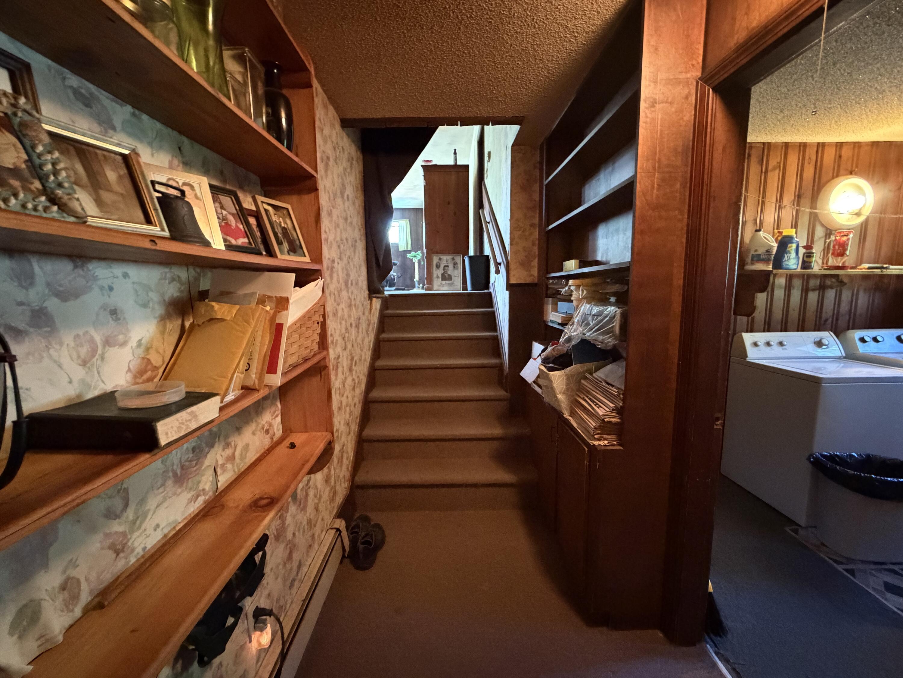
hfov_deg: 102.1
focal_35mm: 14
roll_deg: +2.0
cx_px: 452
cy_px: 339
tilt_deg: -8.5
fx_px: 365
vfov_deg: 85.7
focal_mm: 2.22
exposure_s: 1/40
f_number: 2.2
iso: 1600
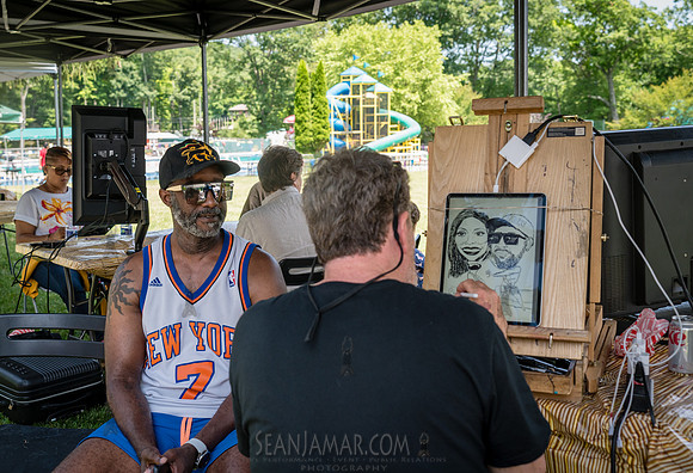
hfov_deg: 49.3
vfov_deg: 34.9
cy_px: 219
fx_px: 753
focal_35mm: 39
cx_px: 311
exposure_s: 1/500
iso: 400
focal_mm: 35
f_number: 4.5
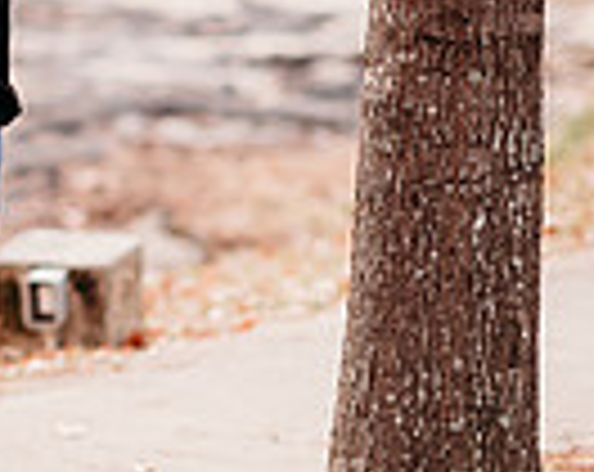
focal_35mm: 351
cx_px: -612
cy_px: -83
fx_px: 6157
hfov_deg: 5.4
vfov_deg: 4.4
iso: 320
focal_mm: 85
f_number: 2.2
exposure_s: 1/400
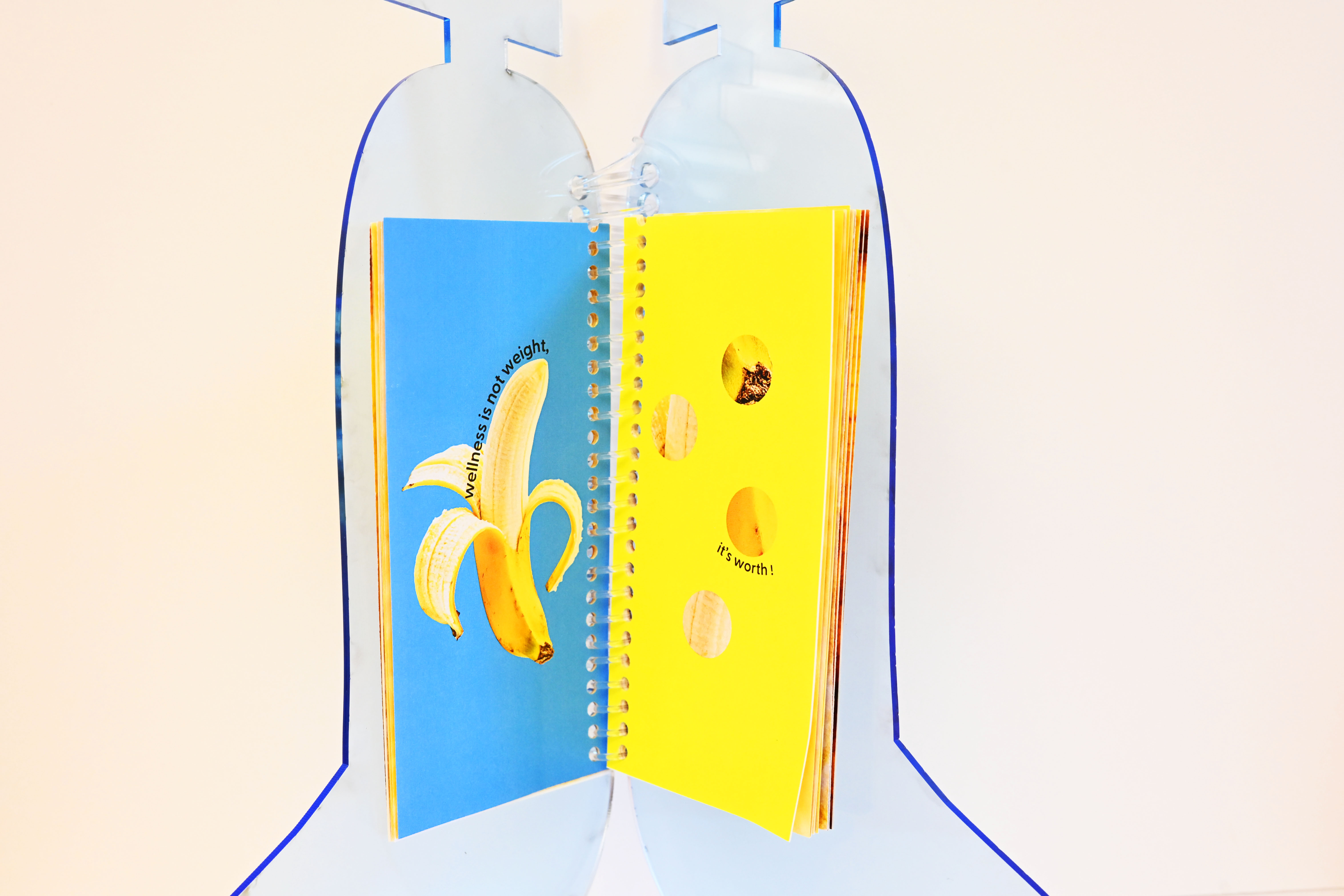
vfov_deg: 33.4
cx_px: 672
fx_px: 1493
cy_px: 448
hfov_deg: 48.5
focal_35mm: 40
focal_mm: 40
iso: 2000
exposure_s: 1/60
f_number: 8
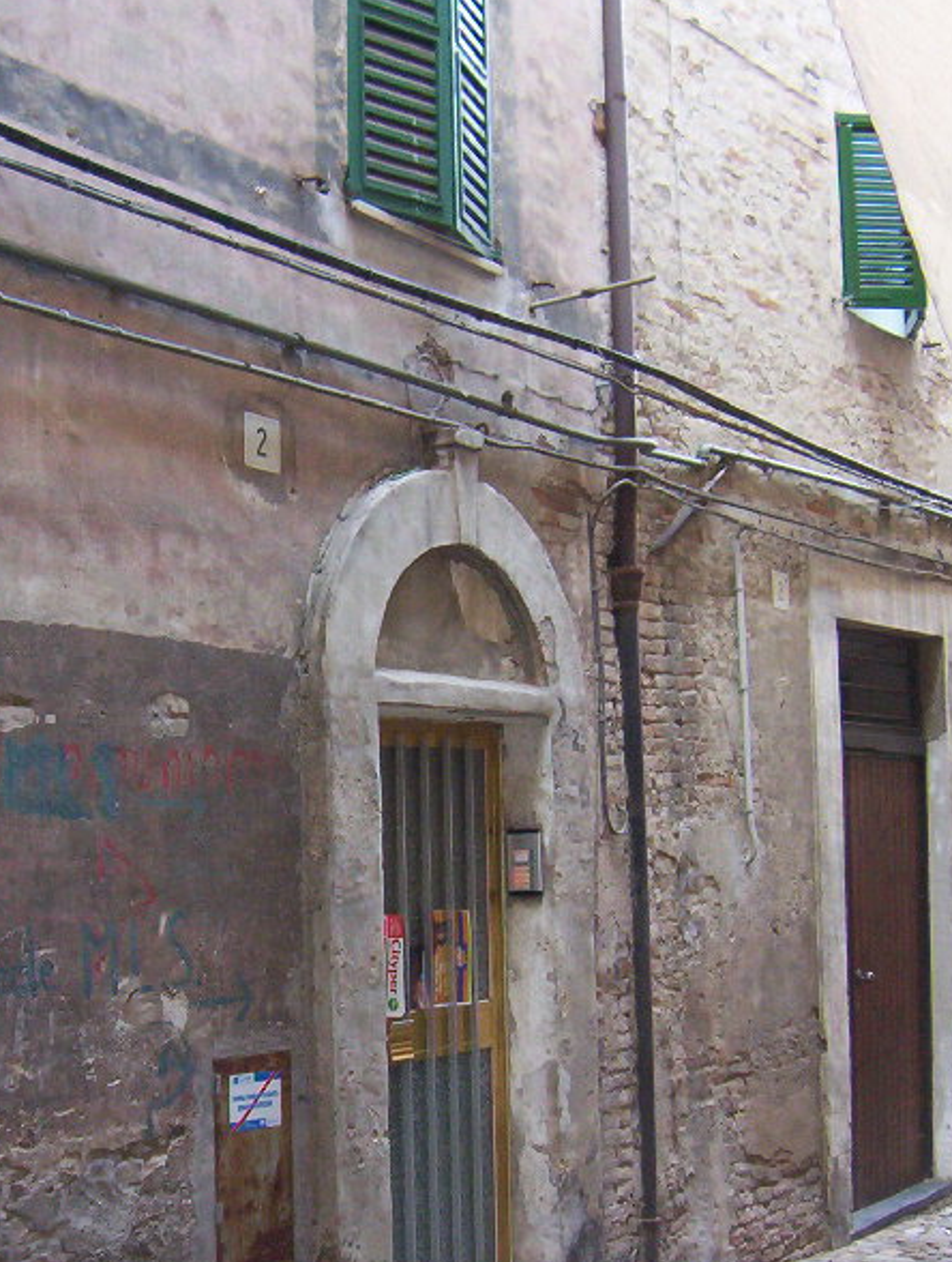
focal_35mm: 50
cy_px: 796
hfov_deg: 29.1
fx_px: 1826
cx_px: 356
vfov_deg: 37.8
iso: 140
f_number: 2.76
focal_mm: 5.54
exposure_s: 1/30
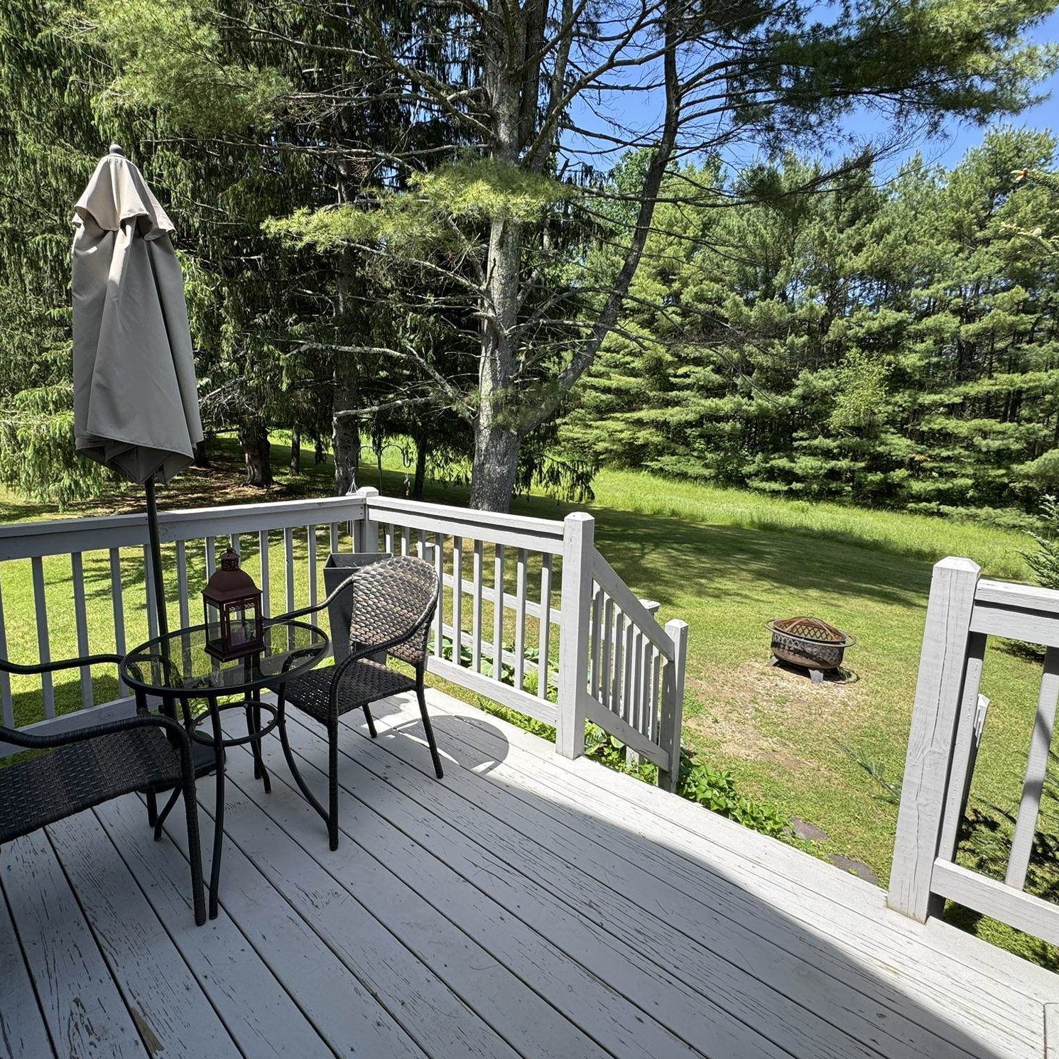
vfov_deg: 84.0
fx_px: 588
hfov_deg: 83.5
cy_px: 524
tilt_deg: -9.3
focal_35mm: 17
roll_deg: -0.2
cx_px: 457
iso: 50
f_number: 2.2
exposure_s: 1/771
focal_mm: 2.22
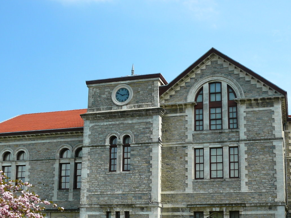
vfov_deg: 26.7
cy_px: 164
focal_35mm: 54
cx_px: 158
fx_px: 454
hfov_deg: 35.5
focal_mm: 7.4
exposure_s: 1/80
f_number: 5.6
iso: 100
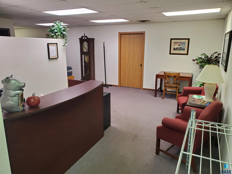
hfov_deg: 67.3
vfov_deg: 53.1
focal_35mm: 26
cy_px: 87
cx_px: 116
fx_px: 174
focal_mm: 4.3
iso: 200
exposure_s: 1/60
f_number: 2.4
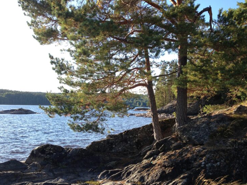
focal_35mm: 36
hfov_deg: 51.3
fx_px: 257
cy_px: 96
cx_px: 117
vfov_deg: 39.7
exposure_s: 1/396
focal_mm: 4.12
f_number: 2.4
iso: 50
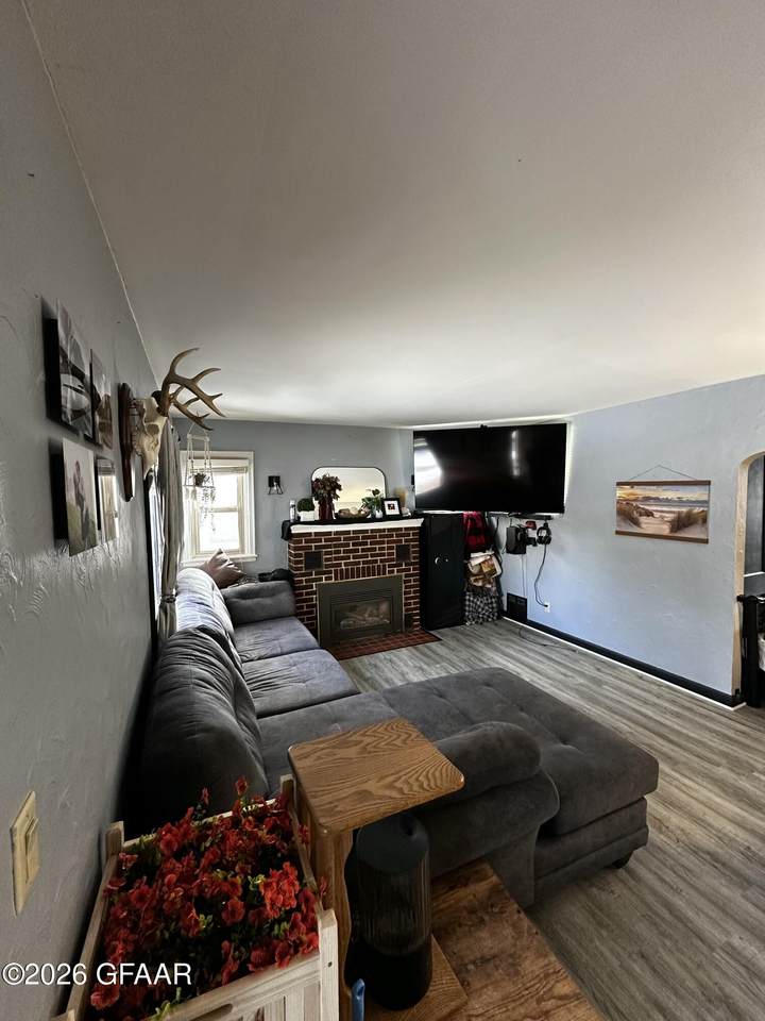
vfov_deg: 102.1
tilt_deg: -2.0
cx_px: 382
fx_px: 413
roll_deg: +0.3
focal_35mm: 14
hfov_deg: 85.7
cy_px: 510
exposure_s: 1/69
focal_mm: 2.22
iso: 320
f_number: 2.2
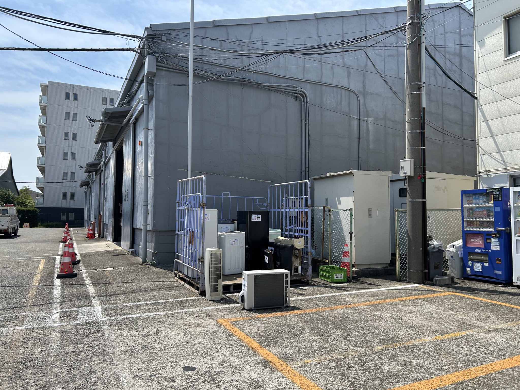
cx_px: 260
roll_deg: -0.5
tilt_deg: +4.9
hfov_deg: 67.3
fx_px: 391
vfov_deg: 53.1
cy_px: 195
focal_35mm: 26
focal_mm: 5.7
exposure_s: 1/3257
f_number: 1.5
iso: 50
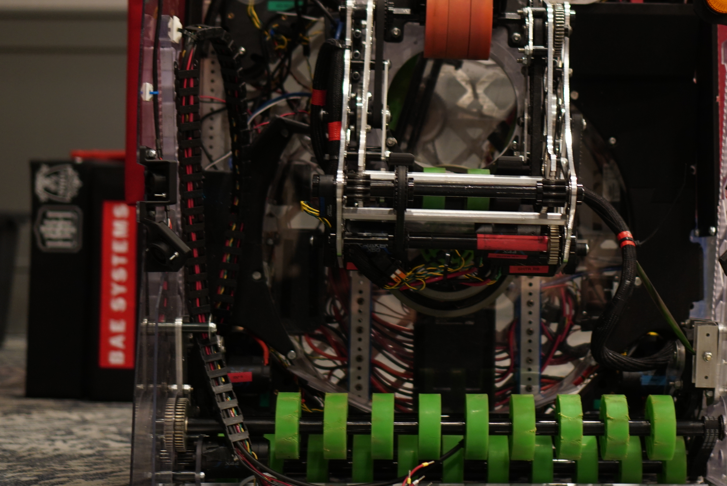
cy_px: 178
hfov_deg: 26.9
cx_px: 509
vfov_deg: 18.2
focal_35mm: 75
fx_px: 1510
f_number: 2
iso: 500
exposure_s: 1/80
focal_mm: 35
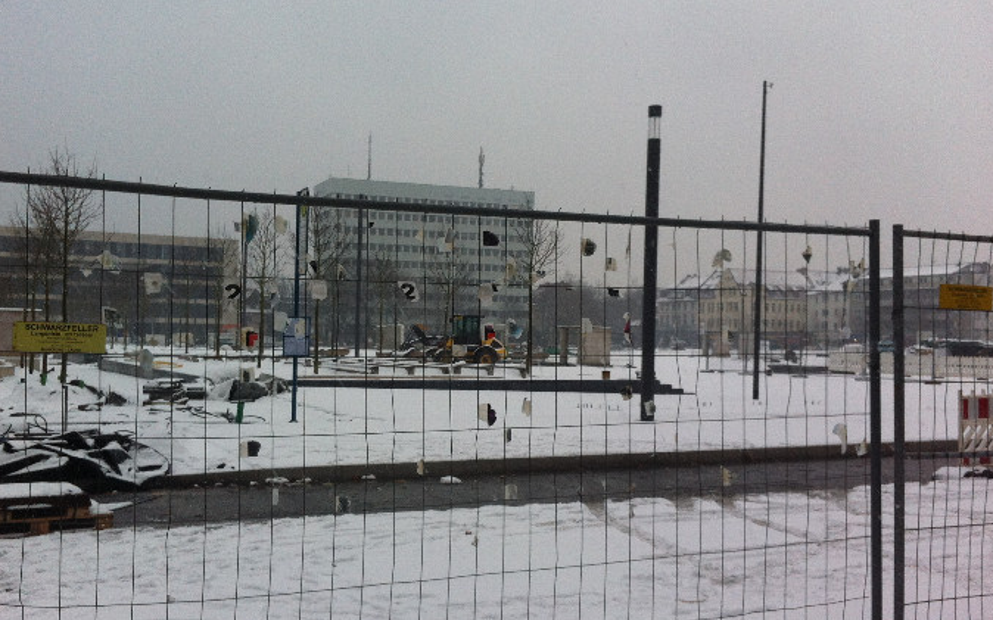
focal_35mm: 44
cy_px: 346
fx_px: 1191
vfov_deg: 29.2
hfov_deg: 45.3
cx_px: 470
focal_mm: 3.85
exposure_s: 1/311
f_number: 2.8
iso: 80
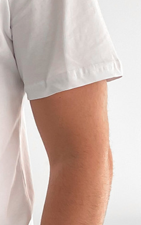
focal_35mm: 127
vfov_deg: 15.9
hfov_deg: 9.7
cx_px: -125
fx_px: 781
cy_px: 255
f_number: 1.8
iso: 25
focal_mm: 3
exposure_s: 1/120
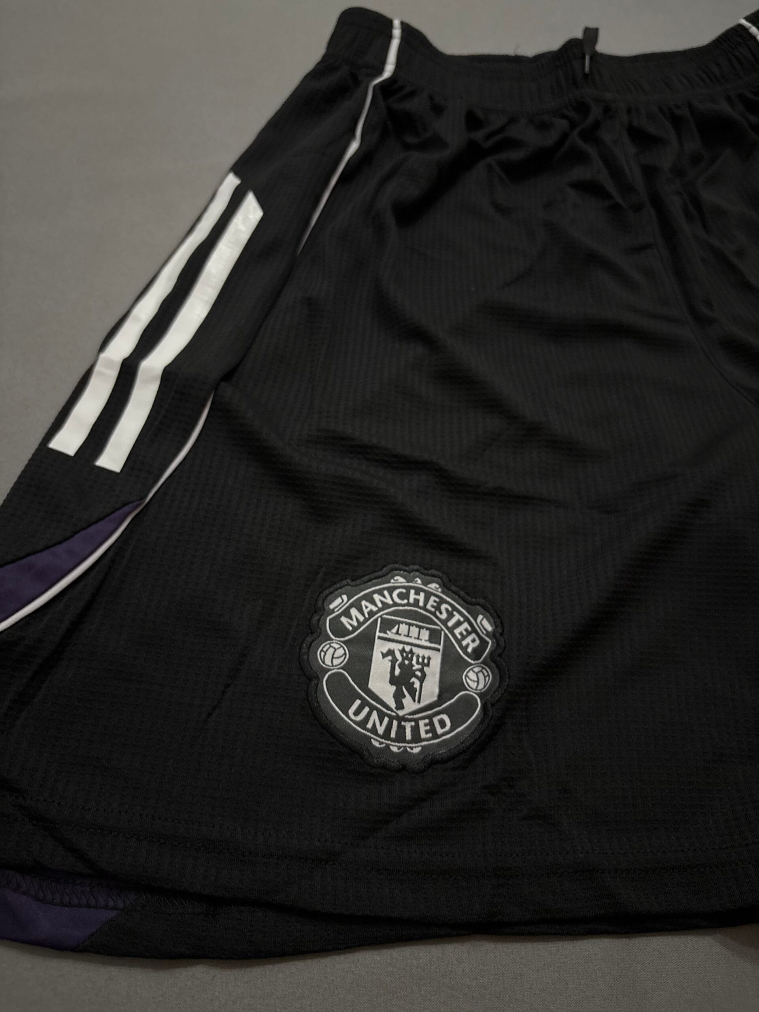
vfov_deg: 67.3
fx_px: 760
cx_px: 380
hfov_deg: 53.1
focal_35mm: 26
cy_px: 506
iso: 1000
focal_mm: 5.96
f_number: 1.6
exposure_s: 1/17
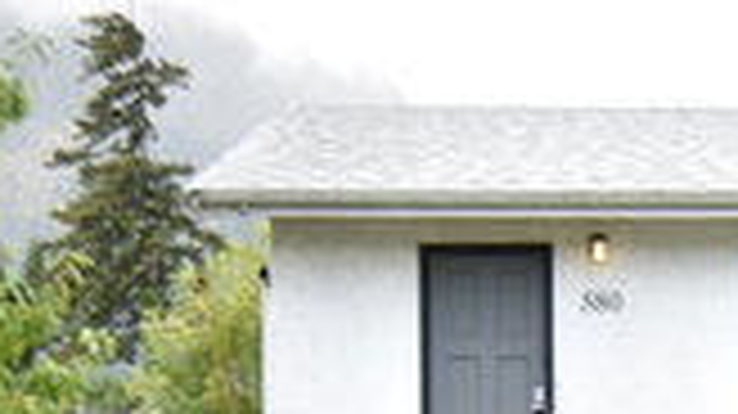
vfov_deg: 12.1
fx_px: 1916
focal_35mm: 98
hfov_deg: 20.6
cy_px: 466
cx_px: 850
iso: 100
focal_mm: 20
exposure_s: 1/13
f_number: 5.6
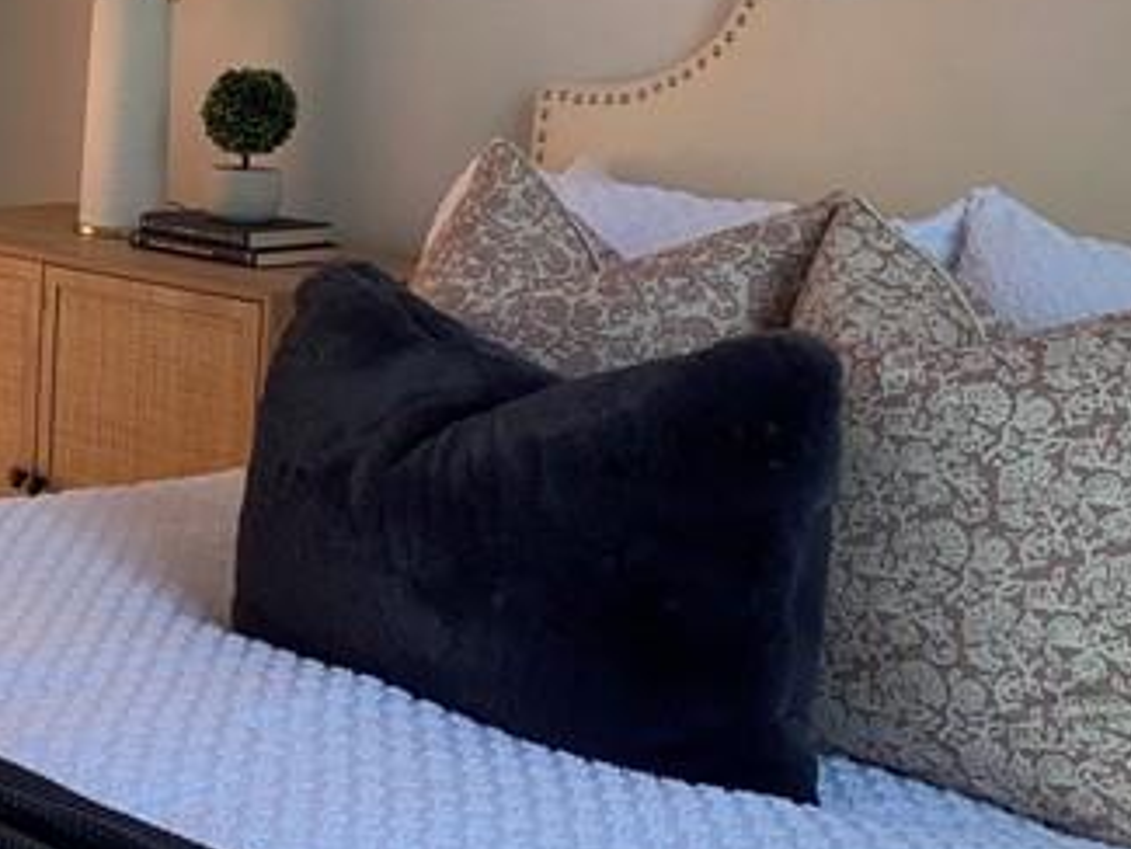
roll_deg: -1.5
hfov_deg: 21.8
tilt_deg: -10.0
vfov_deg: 18.0
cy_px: 282
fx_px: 2680
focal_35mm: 82
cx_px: -289
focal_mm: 4.25
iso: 32
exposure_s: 1/28
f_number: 1.8
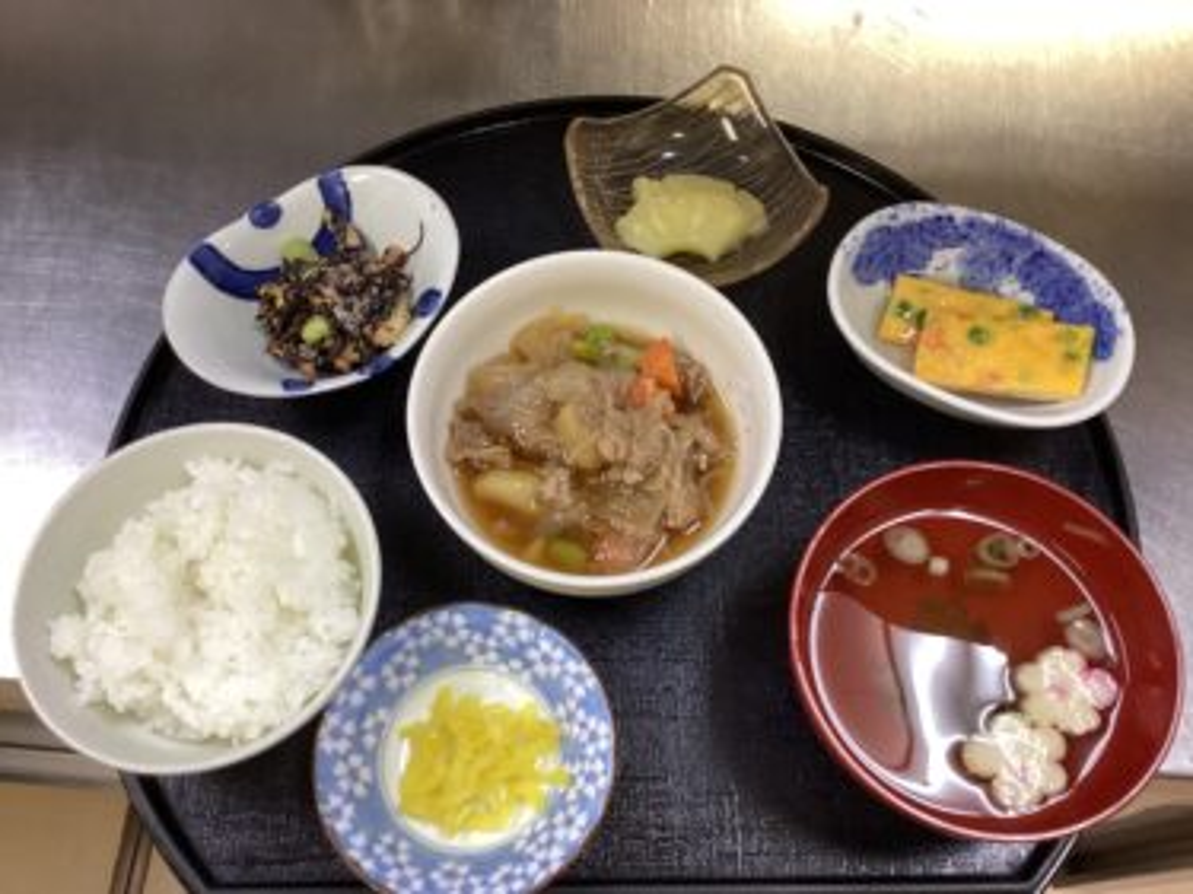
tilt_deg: -65.4
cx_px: 596
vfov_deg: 45.4
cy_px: 447
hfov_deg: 58.4
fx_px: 1068
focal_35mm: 31
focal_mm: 3.3
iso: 125
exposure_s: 1/50
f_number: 2.4
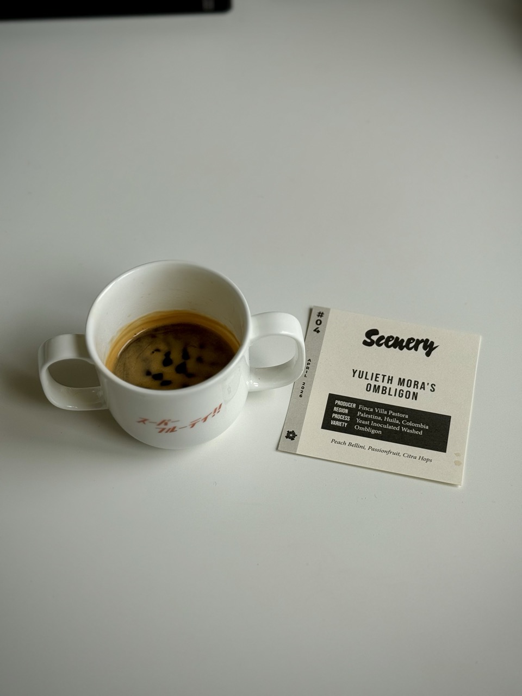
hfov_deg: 30.3
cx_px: 261
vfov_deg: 39.7
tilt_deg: -54.6
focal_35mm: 48
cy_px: 348
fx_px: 965
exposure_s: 1/601
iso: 64
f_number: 1.78
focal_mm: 6.76
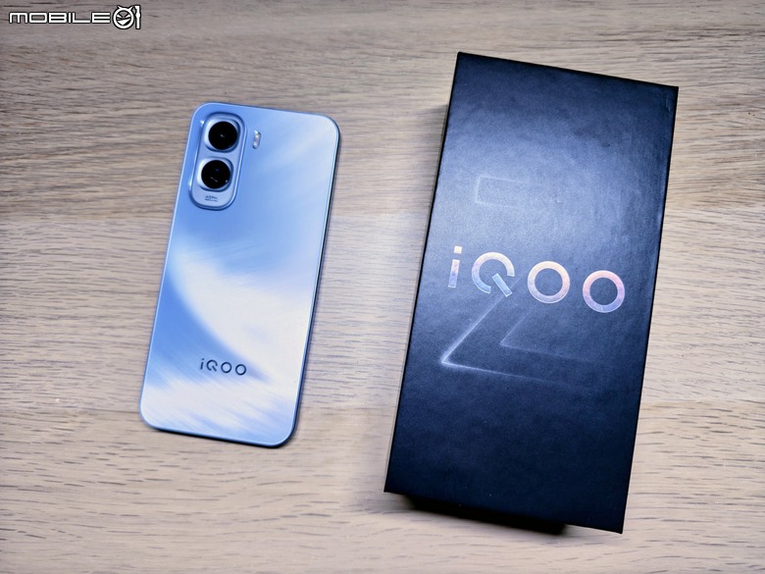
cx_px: 382
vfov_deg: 56.8
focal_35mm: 24
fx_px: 530
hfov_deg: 71.6
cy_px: 287
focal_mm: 6.57
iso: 101
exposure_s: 1/120
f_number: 1.68
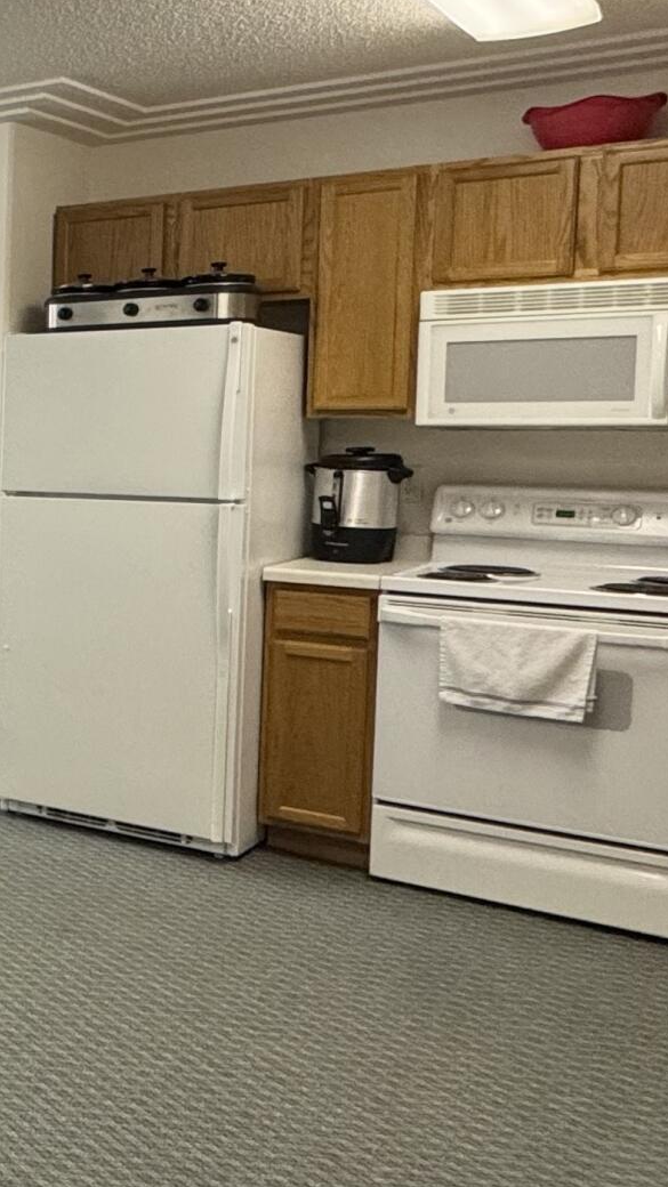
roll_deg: -0.2
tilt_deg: -4.3
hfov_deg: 19.8
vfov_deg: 46.3
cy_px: 510
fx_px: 1386
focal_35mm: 44
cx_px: -536
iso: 200
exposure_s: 1/120
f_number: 2.2
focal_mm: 2.22
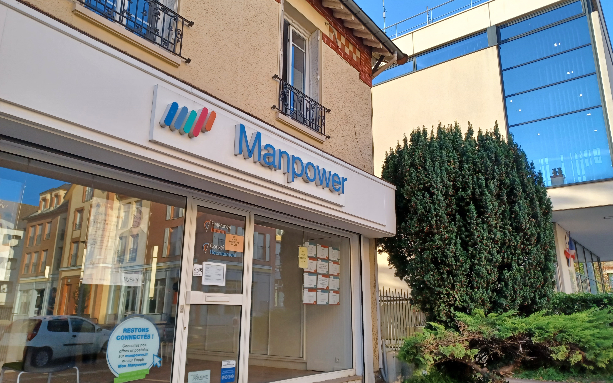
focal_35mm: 27
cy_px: 196
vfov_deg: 46.0
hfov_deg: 68.4
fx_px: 451
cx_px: 310
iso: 32
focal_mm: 4.6
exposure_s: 1/118
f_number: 1.8
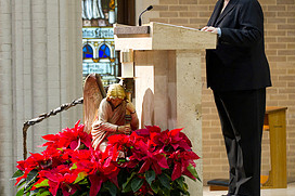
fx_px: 2096
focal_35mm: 256
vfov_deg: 5.4
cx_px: 88
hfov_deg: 8.0
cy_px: 78
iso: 1600
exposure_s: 1/80
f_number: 2.8
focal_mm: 120
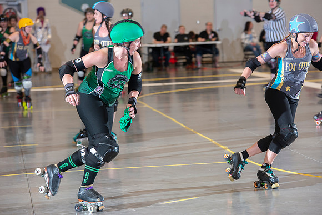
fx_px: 1342
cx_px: 161
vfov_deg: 9.2
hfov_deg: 13.7
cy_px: 108
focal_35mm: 150
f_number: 5.6
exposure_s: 1/160
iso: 640
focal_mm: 150
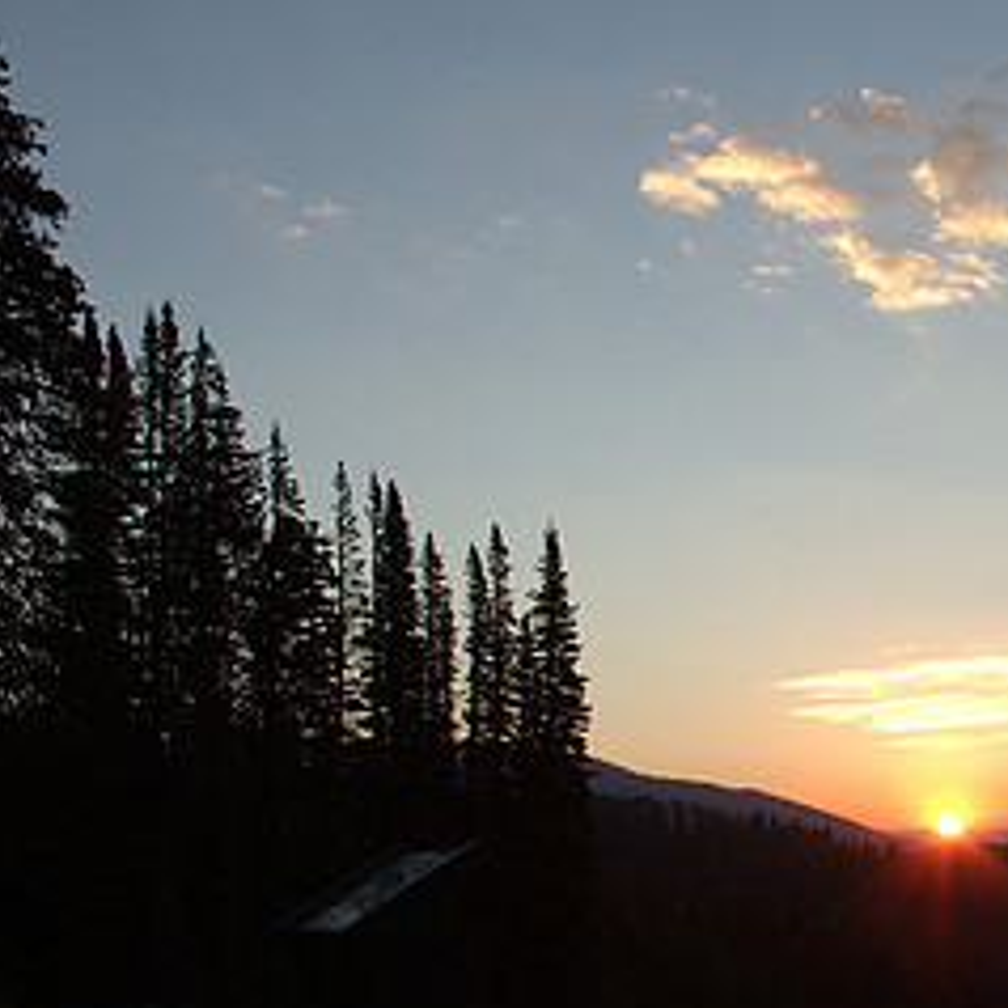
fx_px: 1845
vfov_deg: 29.9
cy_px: 805
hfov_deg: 29.1
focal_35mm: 56
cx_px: 949
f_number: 8
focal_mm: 18
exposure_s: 1/250
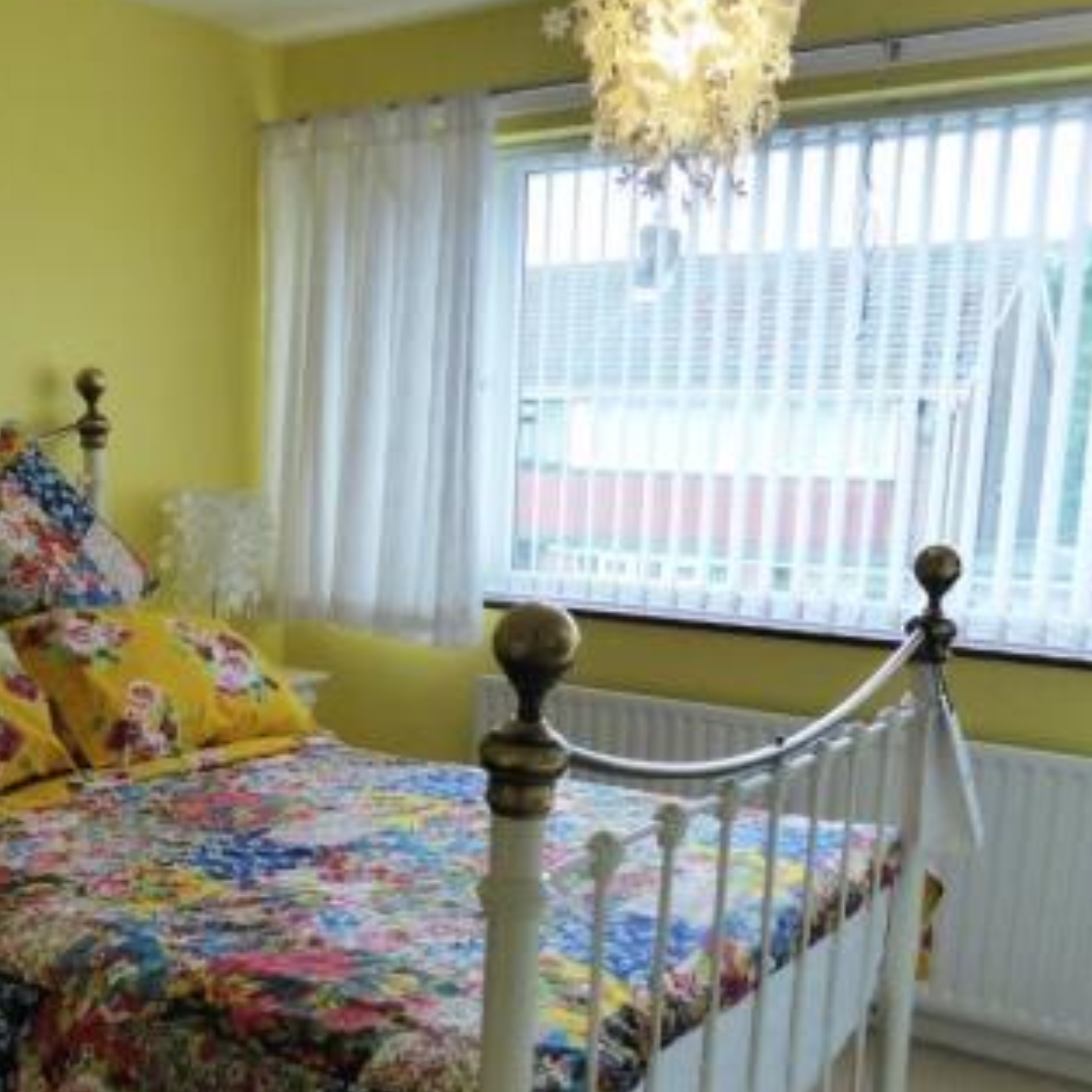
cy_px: 711
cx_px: 273
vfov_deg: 40.5
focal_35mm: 41
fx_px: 1463
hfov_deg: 39.8
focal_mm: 4.3
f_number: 3.3
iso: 320
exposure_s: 1/100
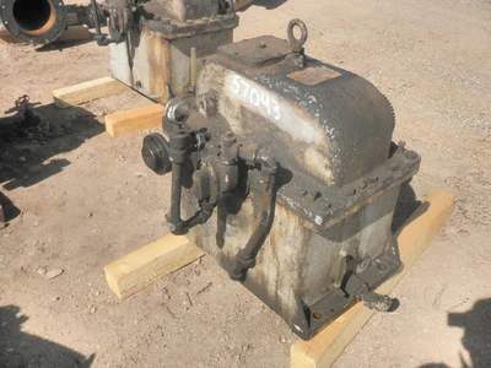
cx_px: 246
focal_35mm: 35
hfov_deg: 52.6
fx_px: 496
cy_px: 184
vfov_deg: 40.7
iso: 64
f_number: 9.1
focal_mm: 6.1
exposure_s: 1/160
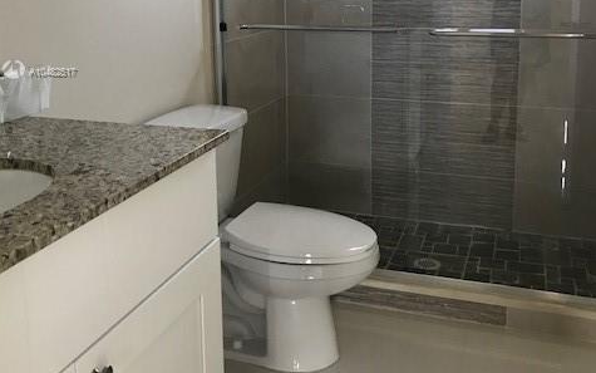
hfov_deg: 49.3
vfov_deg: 31.2
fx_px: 650
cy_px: 73
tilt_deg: -8.6
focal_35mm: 40
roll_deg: +1.6
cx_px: 300
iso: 40
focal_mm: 3.99
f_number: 1.8
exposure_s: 1/20
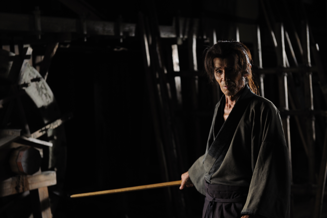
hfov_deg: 28.8
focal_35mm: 70
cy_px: 109
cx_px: 164
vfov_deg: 19.5
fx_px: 636
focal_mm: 70
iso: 1250
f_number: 4
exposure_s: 1/60
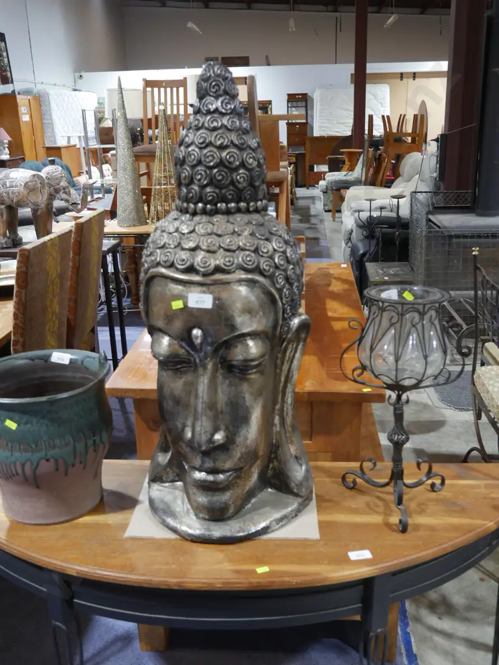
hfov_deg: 41.8
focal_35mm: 34
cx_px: 250
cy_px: 332
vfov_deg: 54.0
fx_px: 653
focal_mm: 17
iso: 800
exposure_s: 1/60
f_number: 4
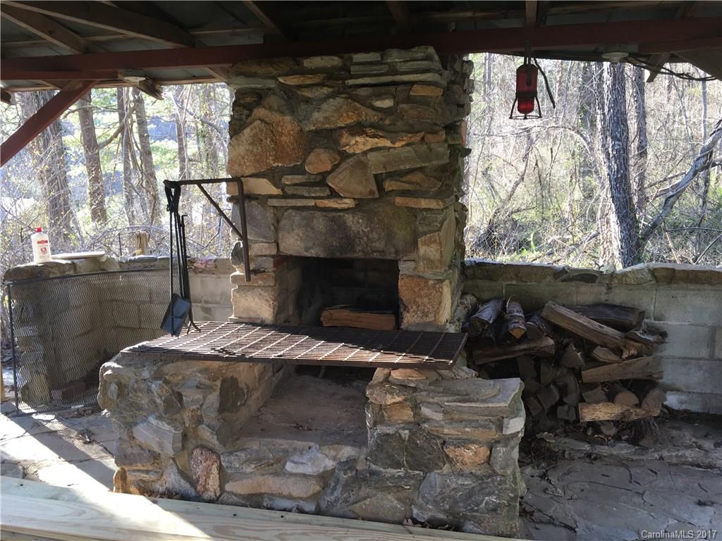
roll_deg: +1.0
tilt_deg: -11.7
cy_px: 270
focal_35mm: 29
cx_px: 361
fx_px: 605
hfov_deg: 61.7
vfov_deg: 48.2
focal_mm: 4.15
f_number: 2.2
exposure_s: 1/60
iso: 32
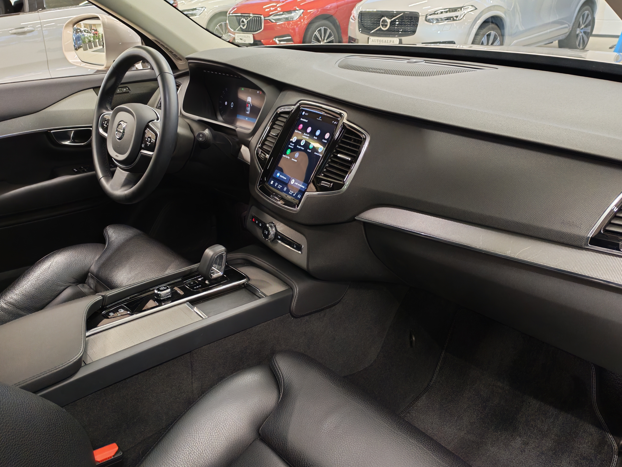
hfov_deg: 58.4
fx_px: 557
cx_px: 311
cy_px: 234
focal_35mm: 31
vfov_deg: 45.4
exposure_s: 1/50
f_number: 1.9
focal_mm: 6.12
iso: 786
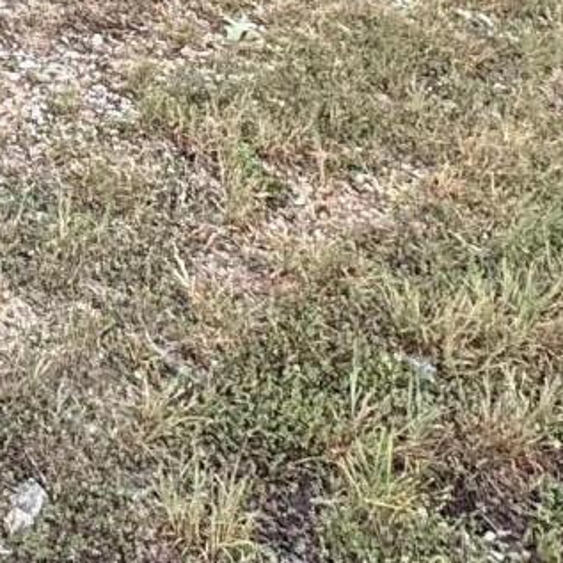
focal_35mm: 78
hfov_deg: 19.6
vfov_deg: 19.3
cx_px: -259
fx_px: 1435
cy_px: -293
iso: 160
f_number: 2.2
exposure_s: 1/99
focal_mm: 2.22
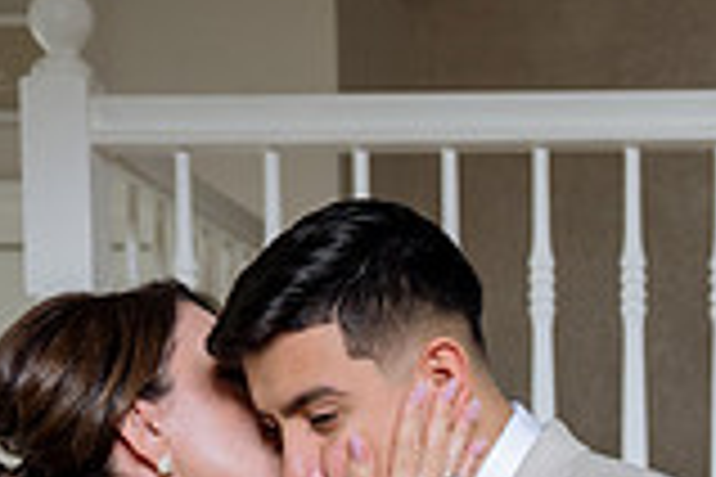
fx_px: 2207
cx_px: 743
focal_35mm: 111
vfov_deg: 11.7
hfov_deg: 17.9
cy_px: 738
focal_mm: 30.5
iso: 800
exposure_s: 1/100
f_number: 3.2
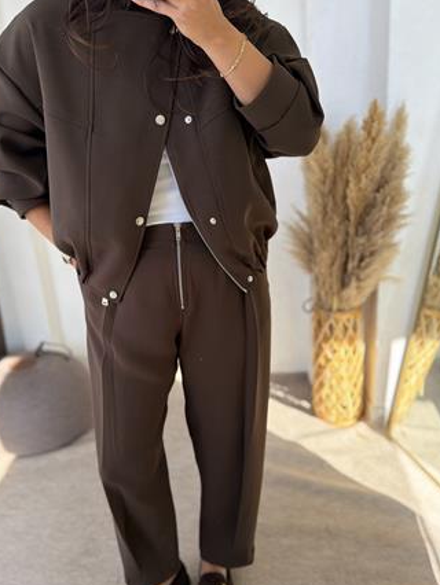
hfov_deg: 46.7
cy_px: 311
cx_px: 191
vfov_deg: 59.9
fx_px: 508
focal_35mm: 30
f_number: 1.78
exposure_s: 1/201
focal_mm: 6.76
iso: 125
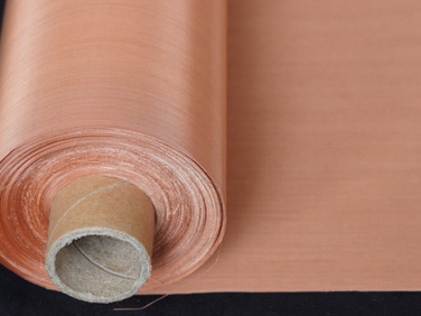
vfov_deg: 11.0
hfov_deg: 14.6
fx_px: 1642
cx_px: 268
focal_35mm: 135
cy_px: 137
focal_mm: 66
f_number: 5.6
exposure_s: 1/100
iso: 1250
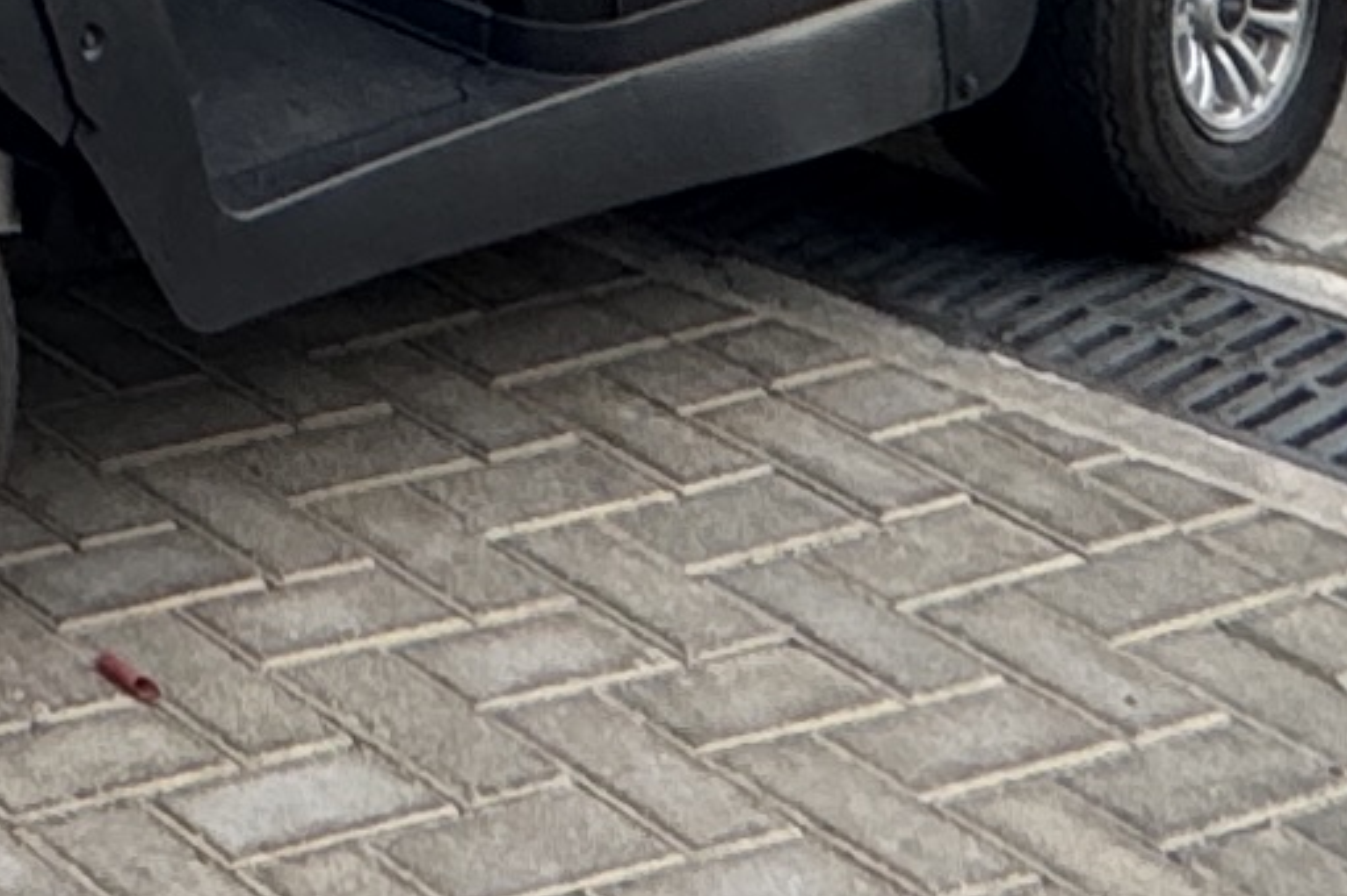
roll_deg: +2.1
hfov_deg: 15.0
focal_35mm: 115
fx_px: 4300
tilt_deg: -3.9
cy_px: -1470
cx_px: -1234
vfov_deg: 9.9
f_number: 2.2
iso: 40
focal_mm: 2.22
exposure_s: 1/470
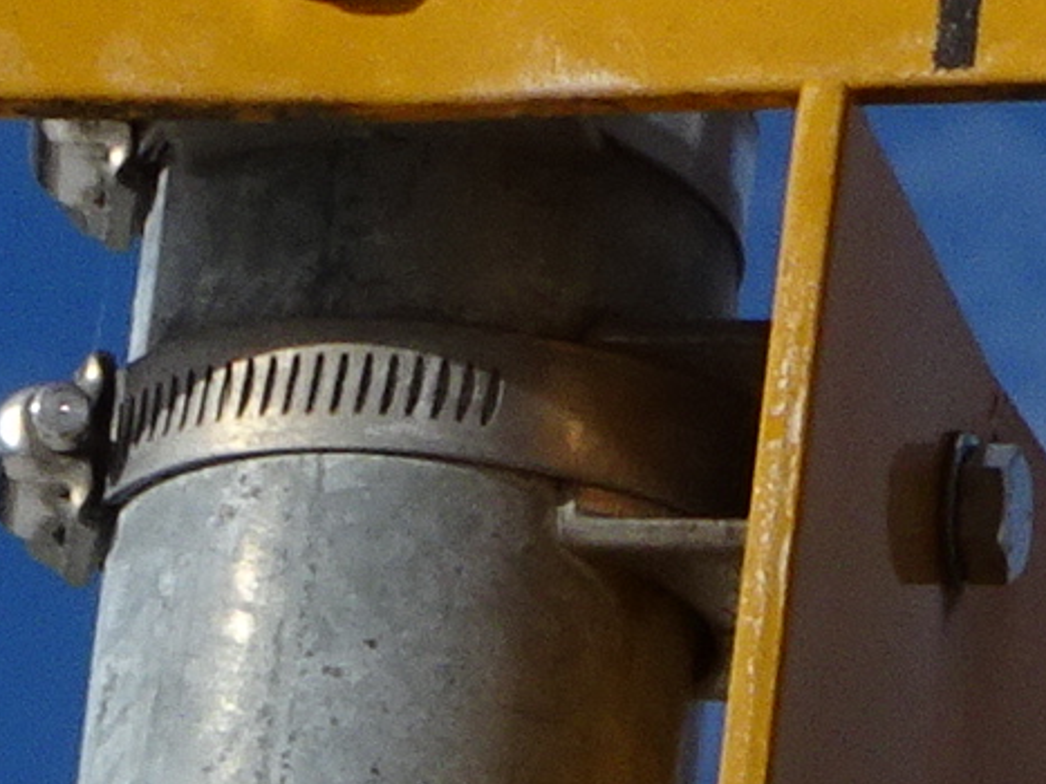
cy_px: -1953
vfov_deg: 1.8
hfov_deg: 2.4
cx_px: 2616
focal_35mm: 820
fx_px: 24772
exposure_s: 1/1000
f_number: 5
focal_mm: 17.97
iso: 80
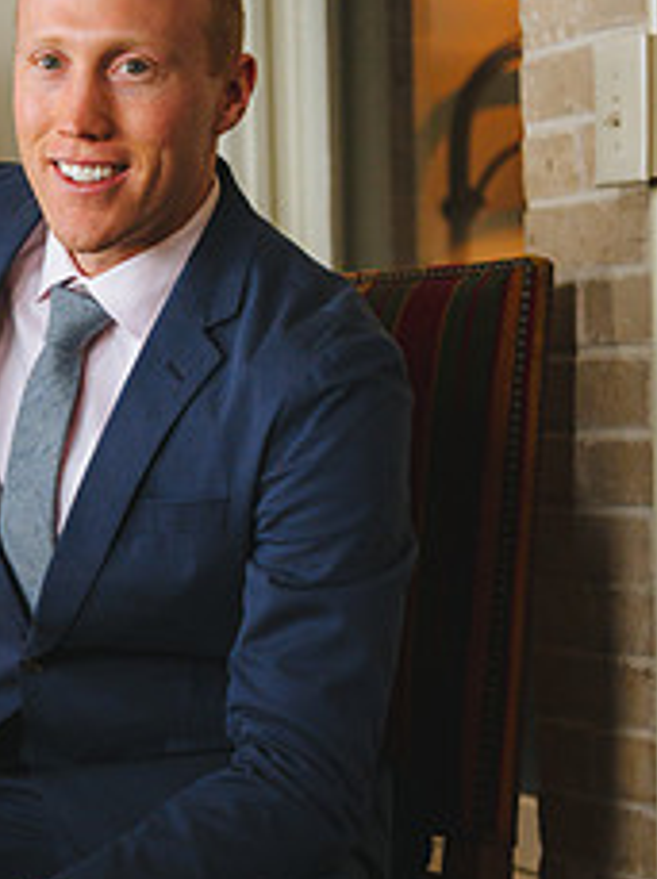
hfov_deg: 14.1
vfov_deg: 18.9
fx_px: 2639
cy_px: 568
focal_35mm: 104
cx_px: 94
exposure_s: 1/640
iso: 6400
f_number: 2.8
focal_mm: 55
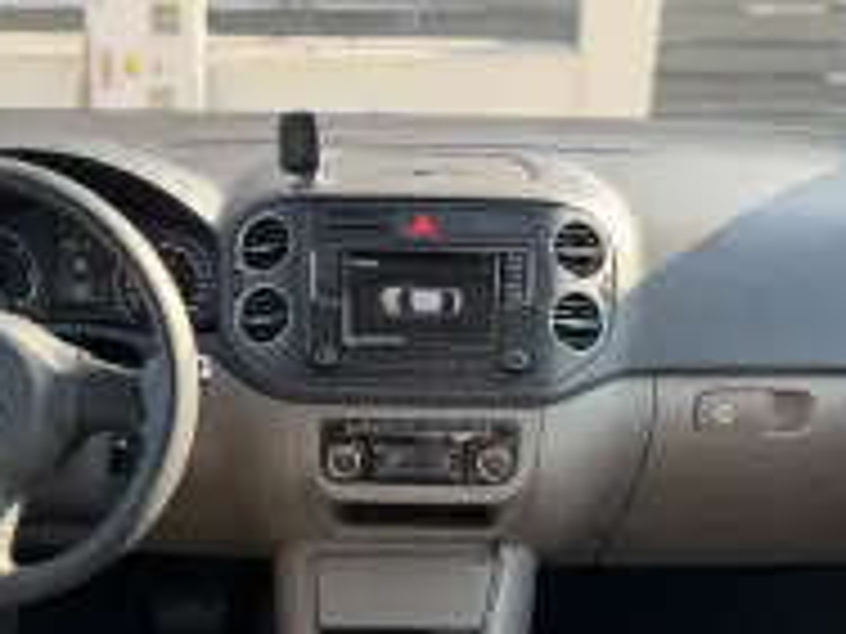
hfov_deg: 41.2
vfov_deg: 30.8
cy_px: 499
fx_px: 1124
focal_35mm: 46
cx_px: 396
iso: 80
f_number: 1.78
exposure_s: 1/162
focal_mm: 6.76
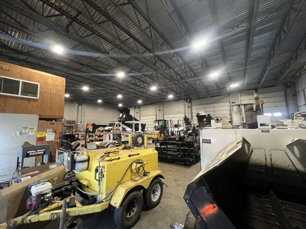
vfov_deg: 89.9
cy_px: 114
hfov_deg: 106.2
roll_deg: +0.7
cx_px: 153
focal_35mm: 13
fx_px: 115
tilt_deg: +5.2
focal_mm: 1.57
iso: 500
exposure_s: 1/60
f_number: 1.8
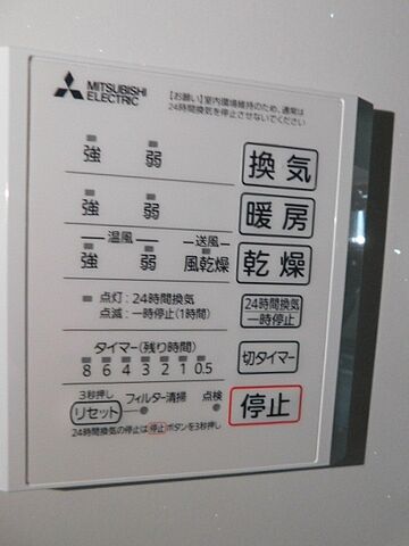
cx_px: 204
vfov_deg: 73.9
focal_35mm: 23
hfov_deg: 58.9
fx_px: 362
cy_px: 273
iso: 400
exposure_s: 1/20
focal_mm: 4
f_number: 3
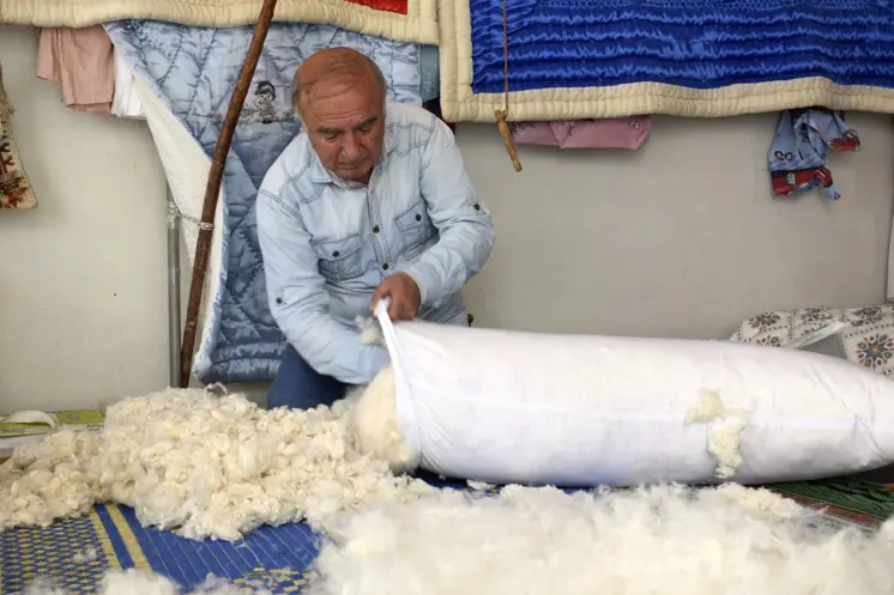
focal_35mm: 46
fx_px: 1142
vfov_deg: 29.2
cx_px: 475
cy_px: 286
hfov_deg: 42.7
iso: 400
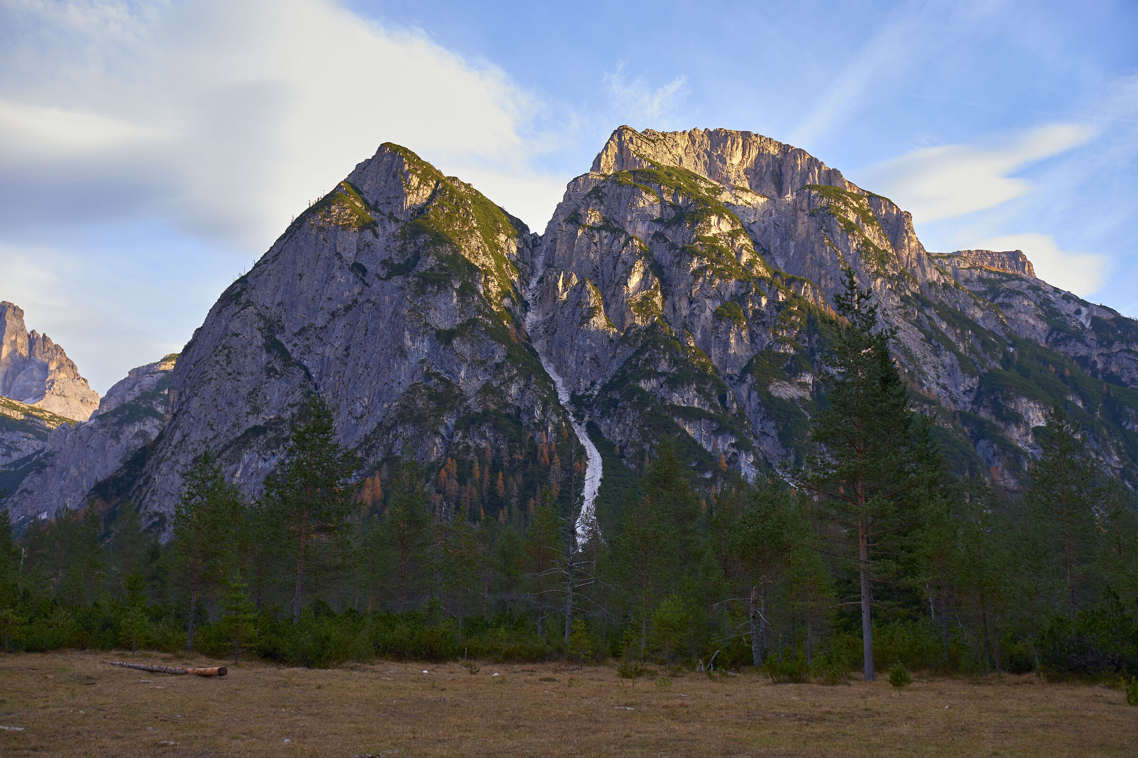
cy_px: 379
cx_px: 569
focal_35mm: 35
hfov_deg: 54.4
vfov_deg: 37.9
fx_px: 1106
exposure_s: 1/160
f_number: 3.6
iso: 250
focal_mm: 23
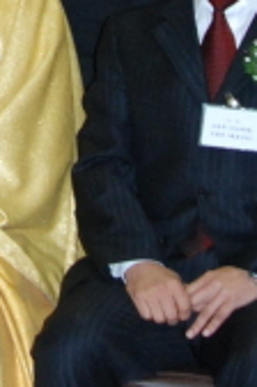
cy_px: -263
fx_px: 2398
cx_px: -80
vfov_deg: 8.9
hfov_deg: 6.1
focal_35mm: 223
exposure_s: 1/60
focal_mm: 28
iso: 800
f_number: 5
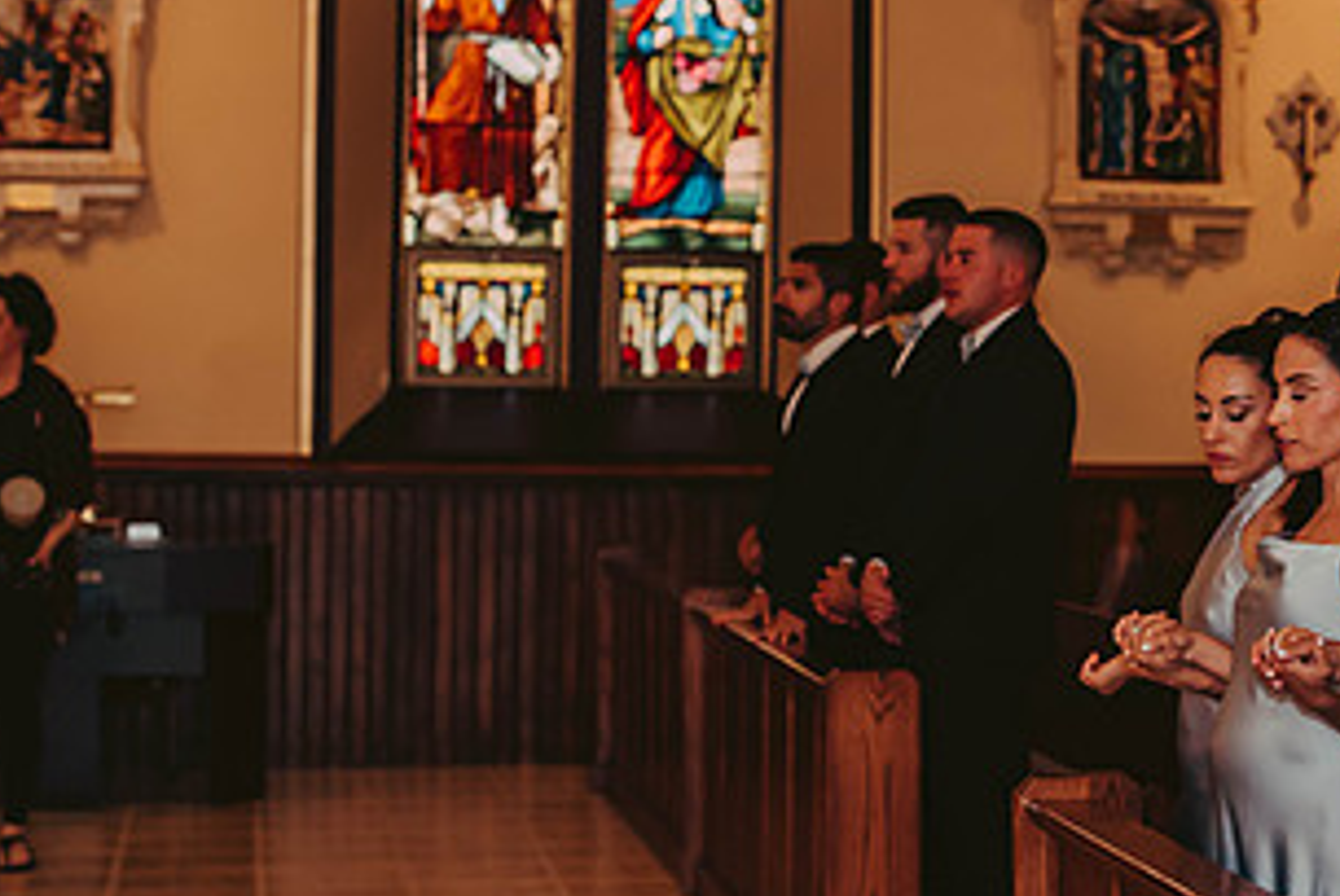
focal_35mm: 95
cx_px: 1239
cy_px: 419
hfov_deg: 20.9
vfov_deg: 14.4
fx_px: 3539
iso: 800
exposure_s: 1/125
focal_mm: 50
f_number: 2.8
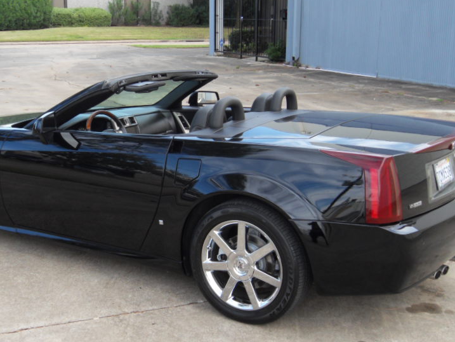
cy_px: 174
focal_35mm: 50
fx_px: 657
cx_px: 192
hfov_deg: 38.1
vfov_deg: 29.1
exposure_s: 1/125
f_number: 3.5
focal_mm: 6.3
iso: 80
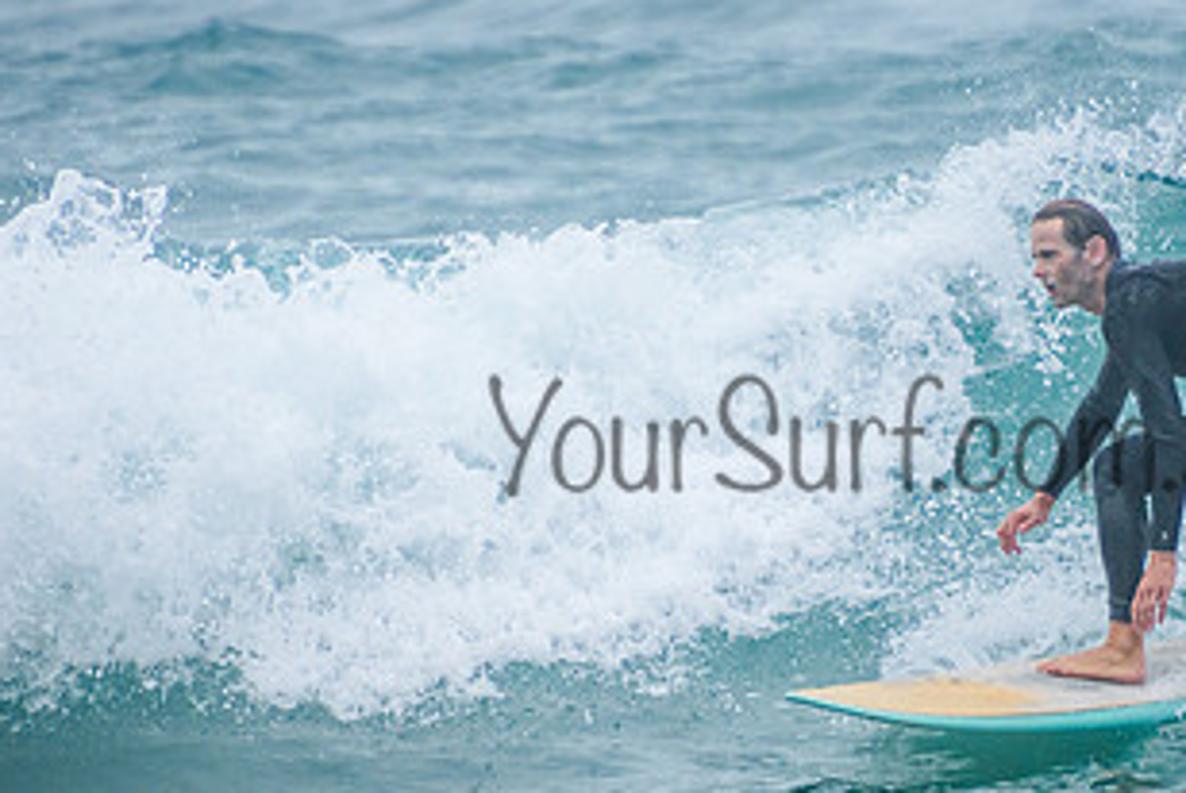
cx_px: 886
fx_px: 37229
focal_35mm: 1129
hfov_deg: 1.8
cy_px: 402
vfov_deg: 1.2
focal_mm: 400
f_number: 5.6
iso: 500
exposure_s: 1/2000
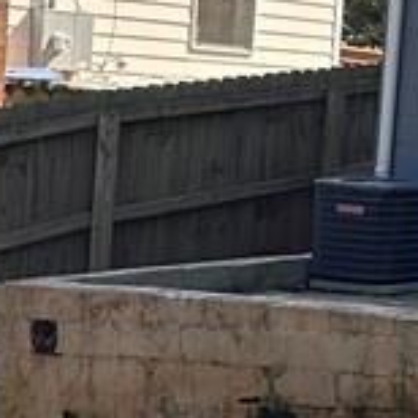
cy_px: 201
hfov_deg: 9.6
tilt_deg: -0.3
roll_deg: -4.4
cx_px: 1265
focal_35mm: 141
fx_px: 1926
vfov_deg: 12.4
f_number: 1.78
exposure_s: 1/879
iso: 80
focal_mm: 6.86
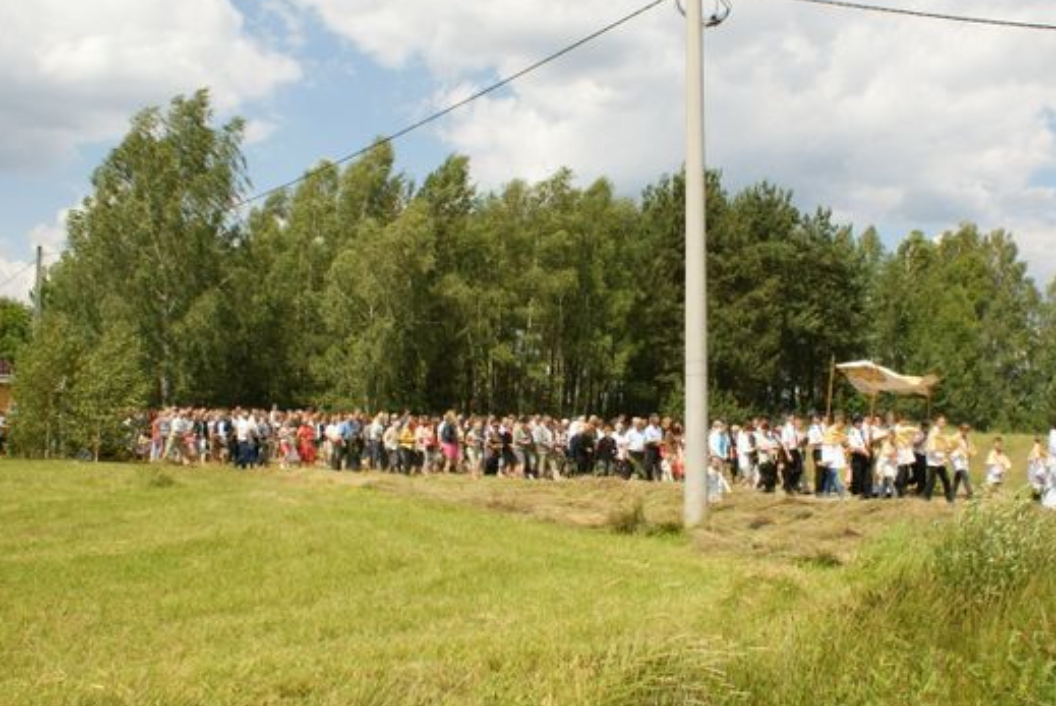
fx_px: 1086
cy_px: 372
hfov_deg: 51.5
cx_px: 637
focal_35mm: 37
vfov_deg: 36.0
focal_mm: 20
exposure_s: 1/160
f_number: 10
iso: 100
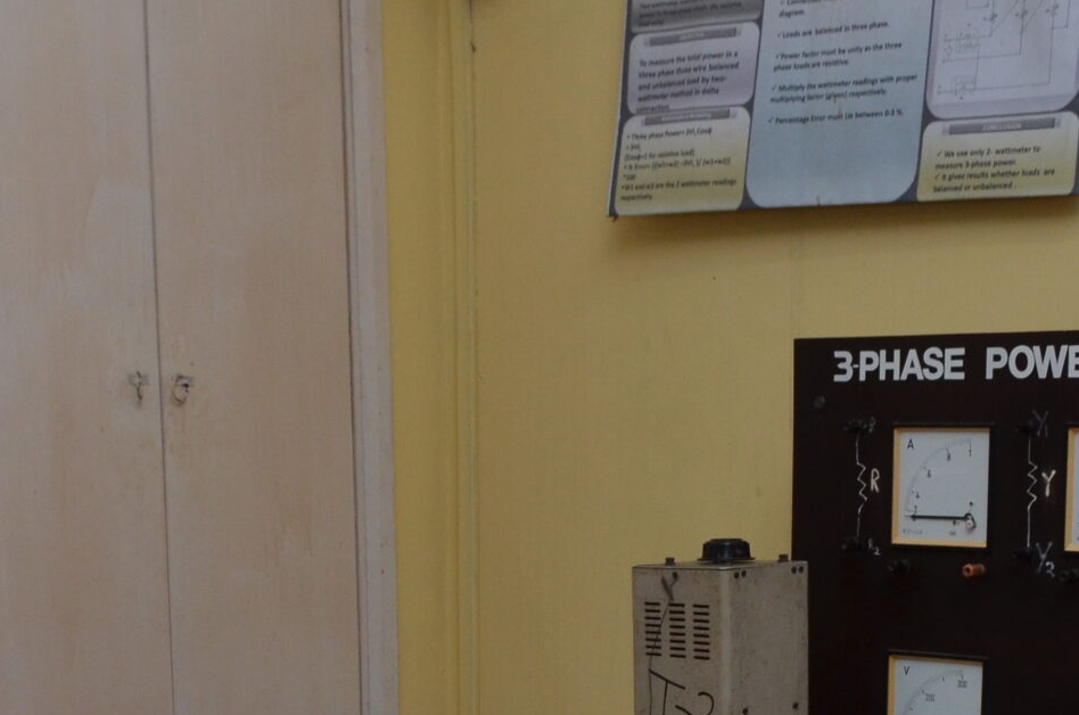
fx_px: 2423
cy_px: 922
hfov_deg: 24.8
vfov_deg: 15.9
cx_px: 281
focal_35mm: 81
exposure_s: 1/125
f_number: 6.3
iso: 400
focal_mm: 20
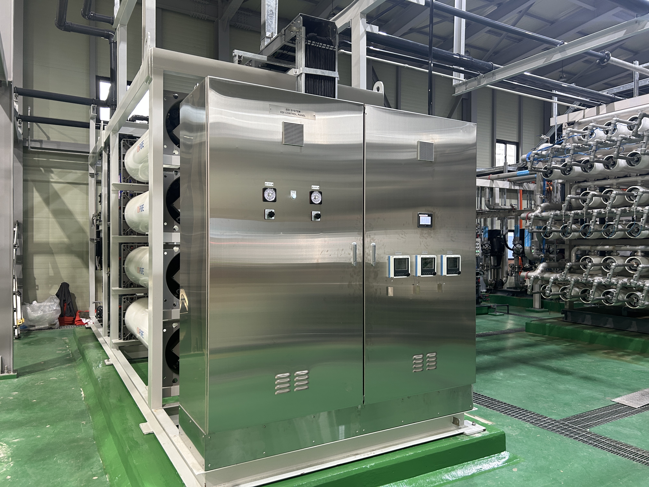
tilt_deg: +0.9
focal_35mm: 26
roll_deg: +1.3
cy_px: 244
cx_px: 324
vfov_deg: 53.1
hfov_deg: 67.3
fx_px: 487
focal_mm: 5.7
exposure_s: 1/60
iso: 125
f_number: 1.5
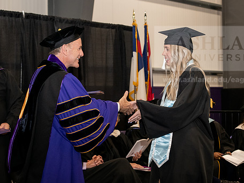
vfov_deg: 17.2
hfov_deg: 22.7
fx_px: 607
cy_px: 91
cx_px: 138
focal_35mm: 86
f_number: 5.6
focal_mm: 70
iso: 2500
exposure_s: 1/200
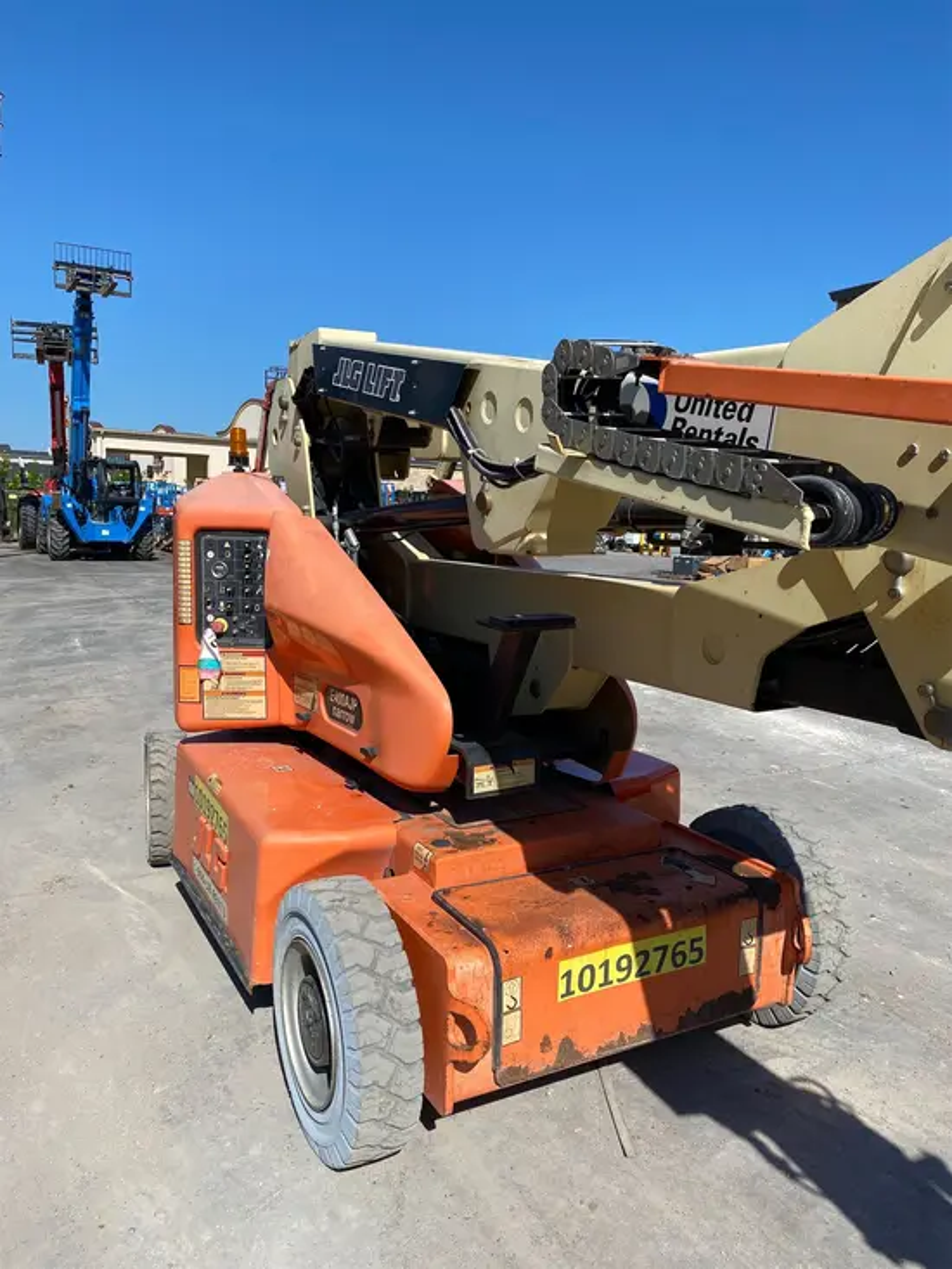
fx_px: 953
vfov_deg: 67.3
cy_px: 634
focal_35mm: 26
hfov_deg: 53.1
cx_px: 476
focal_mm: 4.25
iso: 32
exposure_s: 1/3497
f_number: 1.8
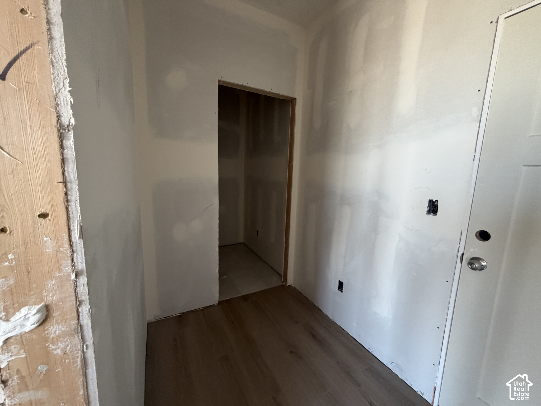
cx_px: 270
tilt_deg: -7.1
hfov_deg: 102.1
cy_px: 203
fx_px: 219
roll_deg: -2.2
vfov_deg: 85.7
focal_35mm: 14
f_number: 2.2
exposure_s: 1/102
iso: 320
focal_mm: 2.22
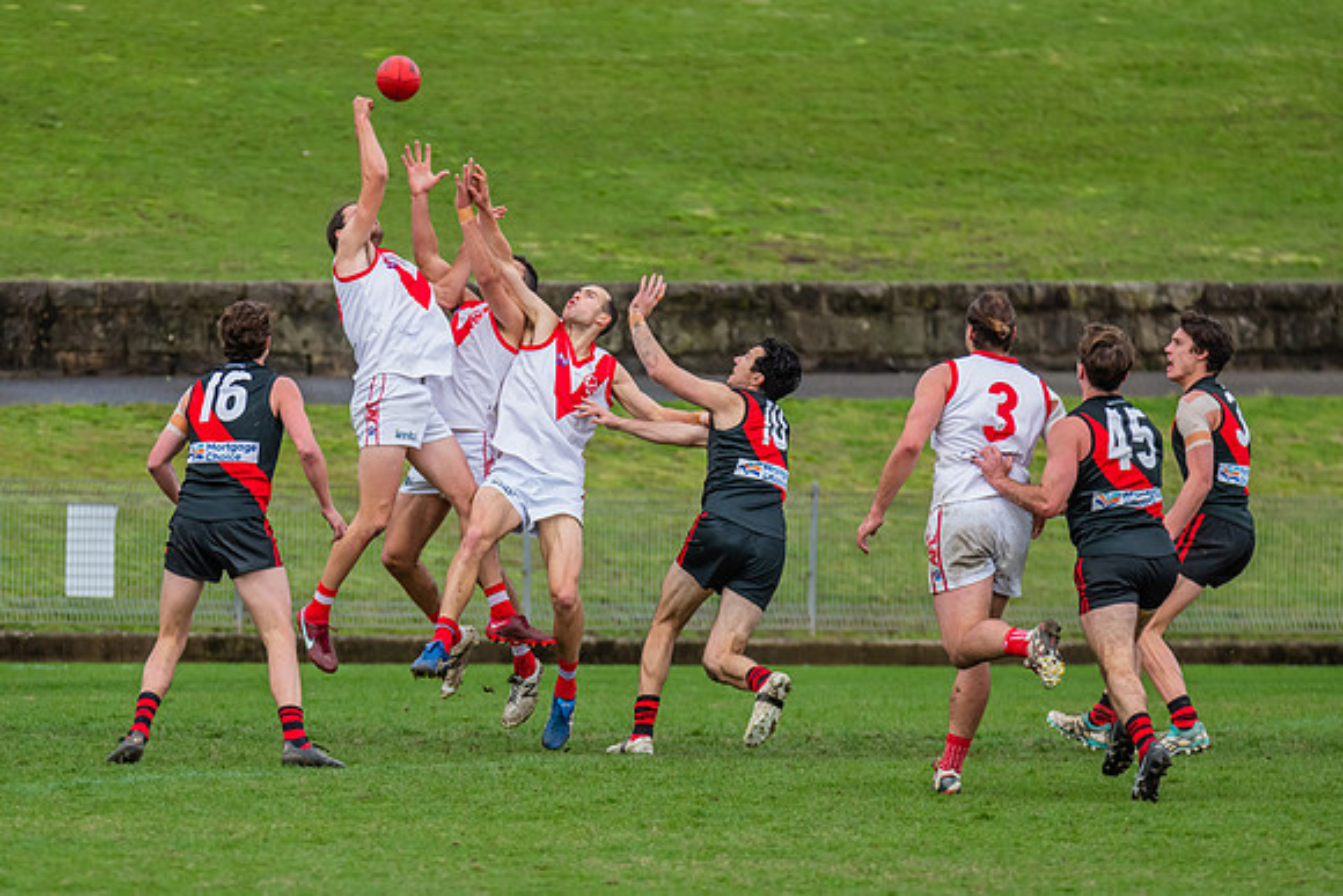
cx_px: 467
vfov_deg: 3.3
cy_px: 406
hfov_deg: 5.0
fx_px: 15425
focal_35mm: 413
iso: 800
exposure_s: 1/1600
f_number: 8
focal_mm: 300
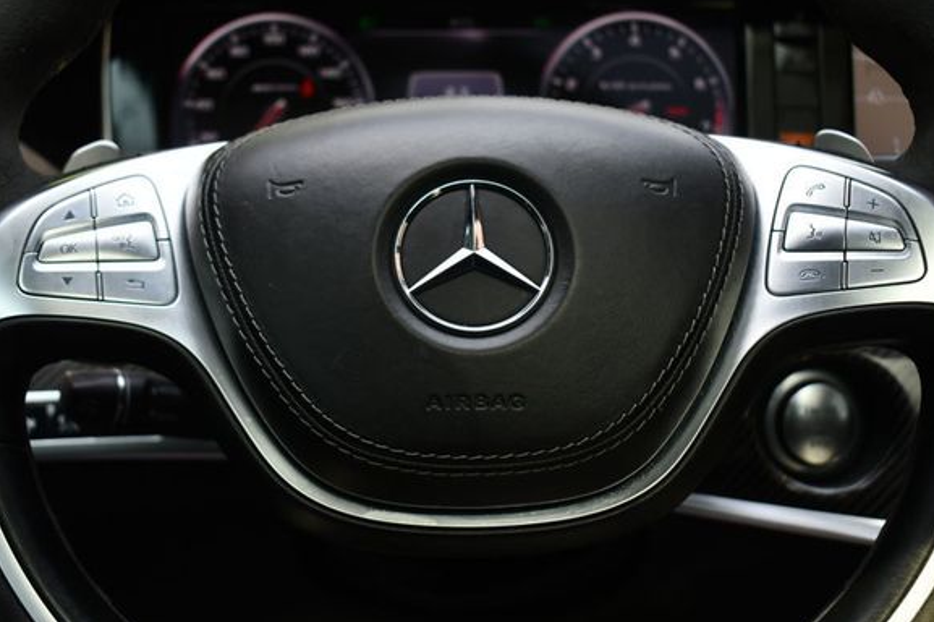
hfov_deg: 38.9
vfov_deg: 26.4
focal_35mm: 51
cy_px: 287
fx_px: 1322
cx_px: 463
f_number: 4.5
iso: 400
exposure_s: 1/250
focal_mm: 31
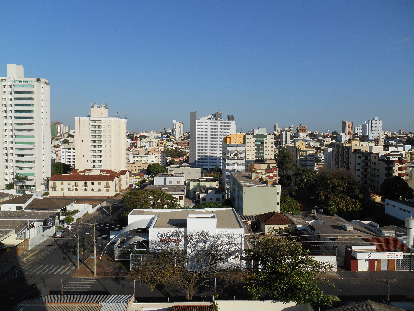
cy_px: 156
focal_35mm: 26
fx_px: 311
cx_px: 207
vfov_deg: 53.1
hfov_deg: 67.3
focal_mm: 4.7
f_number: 3.4
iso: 80
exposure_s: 1/1250
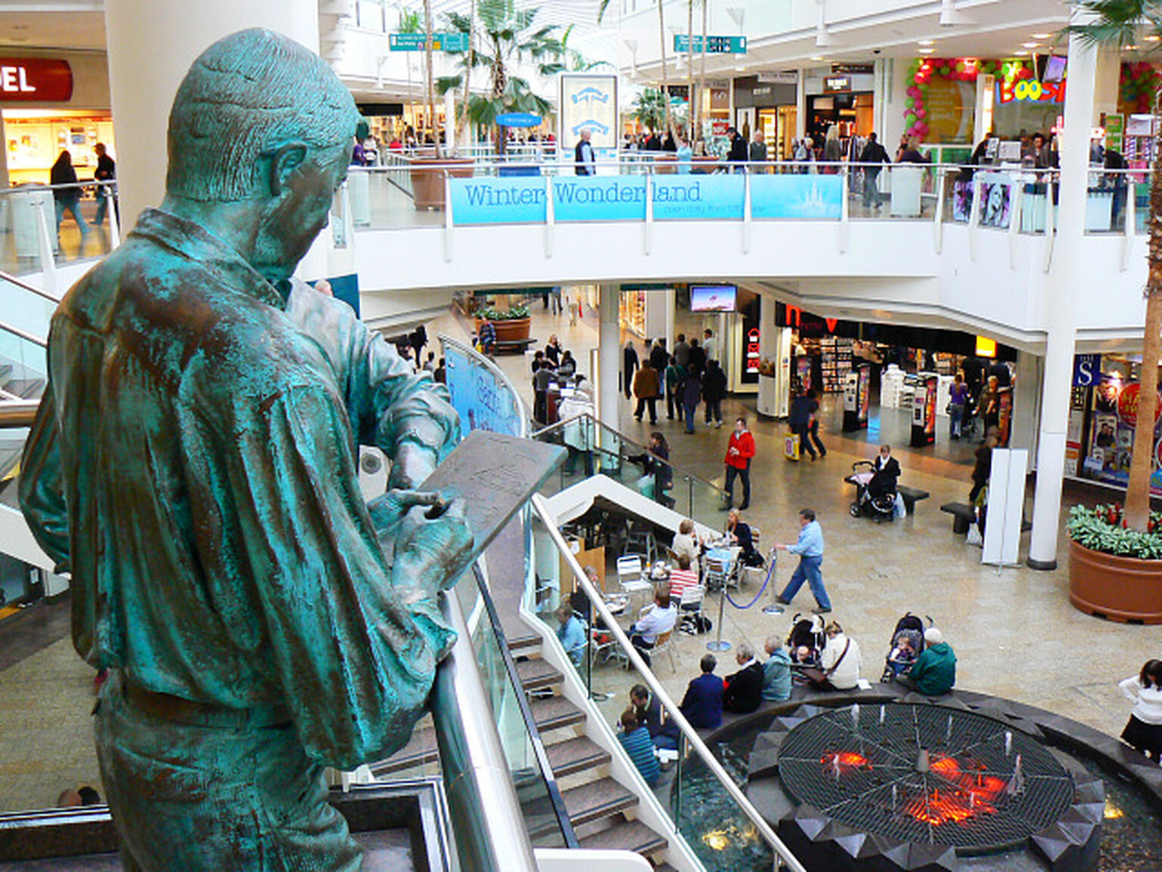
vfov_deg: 39.7
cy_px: 436
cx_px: 581
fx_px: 1208
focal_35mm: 36
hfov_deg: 51.4
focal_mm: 6
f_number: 2.8
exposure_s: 1/30
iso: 200
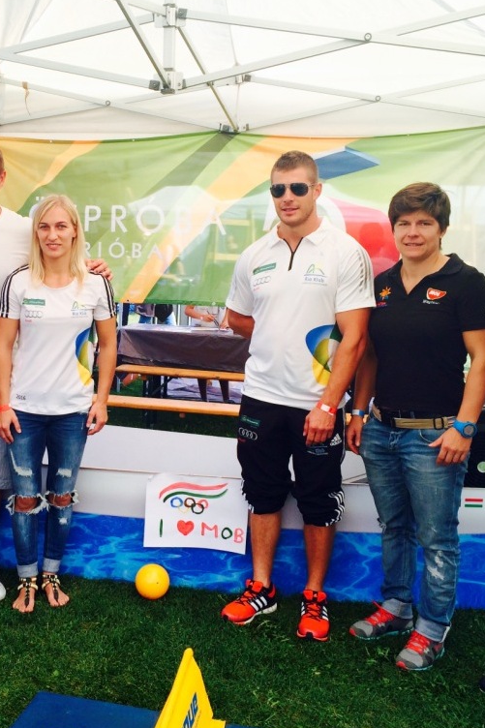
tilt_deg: -9.0
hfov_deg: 32.1
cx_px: 132
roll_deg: -1.3
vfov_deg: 47.4
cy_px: 366
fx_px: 829
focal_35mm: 41
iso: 32
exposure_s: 1/446
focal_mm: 4.15
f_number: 2.2
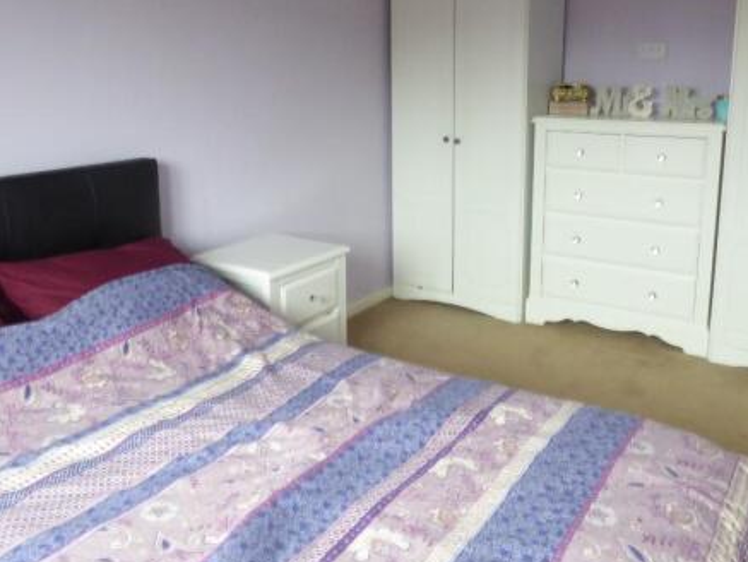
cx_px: 388
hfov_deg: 56.8
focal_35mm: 32
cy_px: 206
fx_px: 692
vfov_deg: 43.8
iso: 400
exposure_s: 1/6
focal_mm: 4.3
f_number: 4
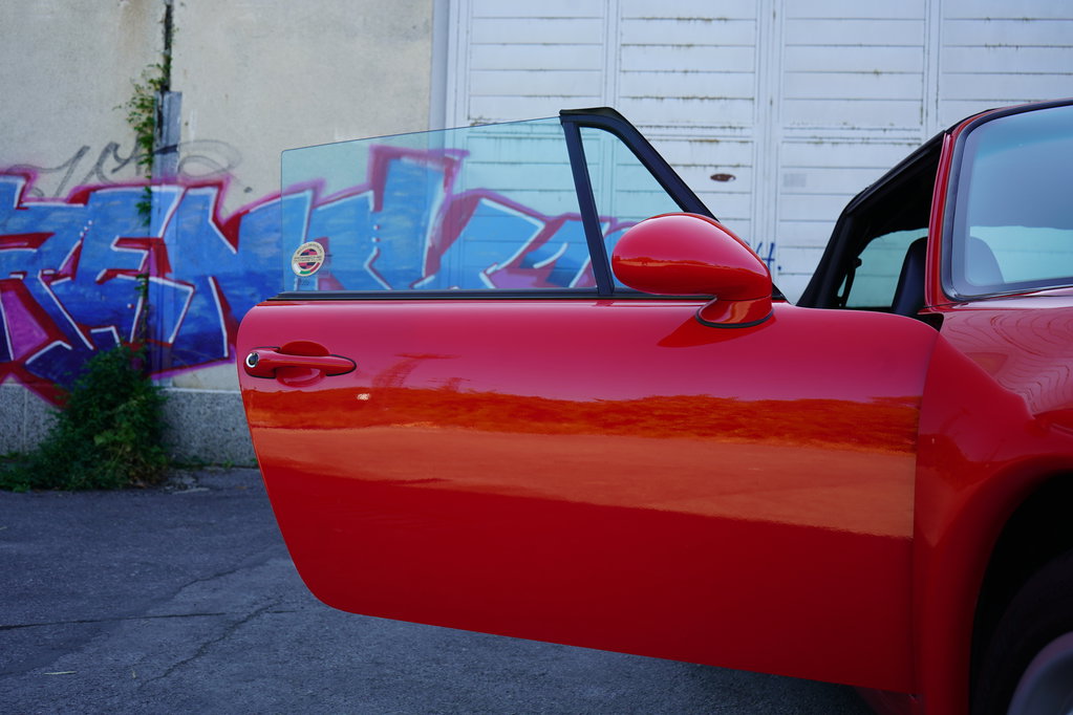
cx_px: 536
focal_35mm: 33
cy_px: 358
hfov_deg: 57.2
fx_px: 984
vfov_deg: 40.0
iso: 100
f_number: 5.6
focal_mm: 33
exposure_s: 1/100
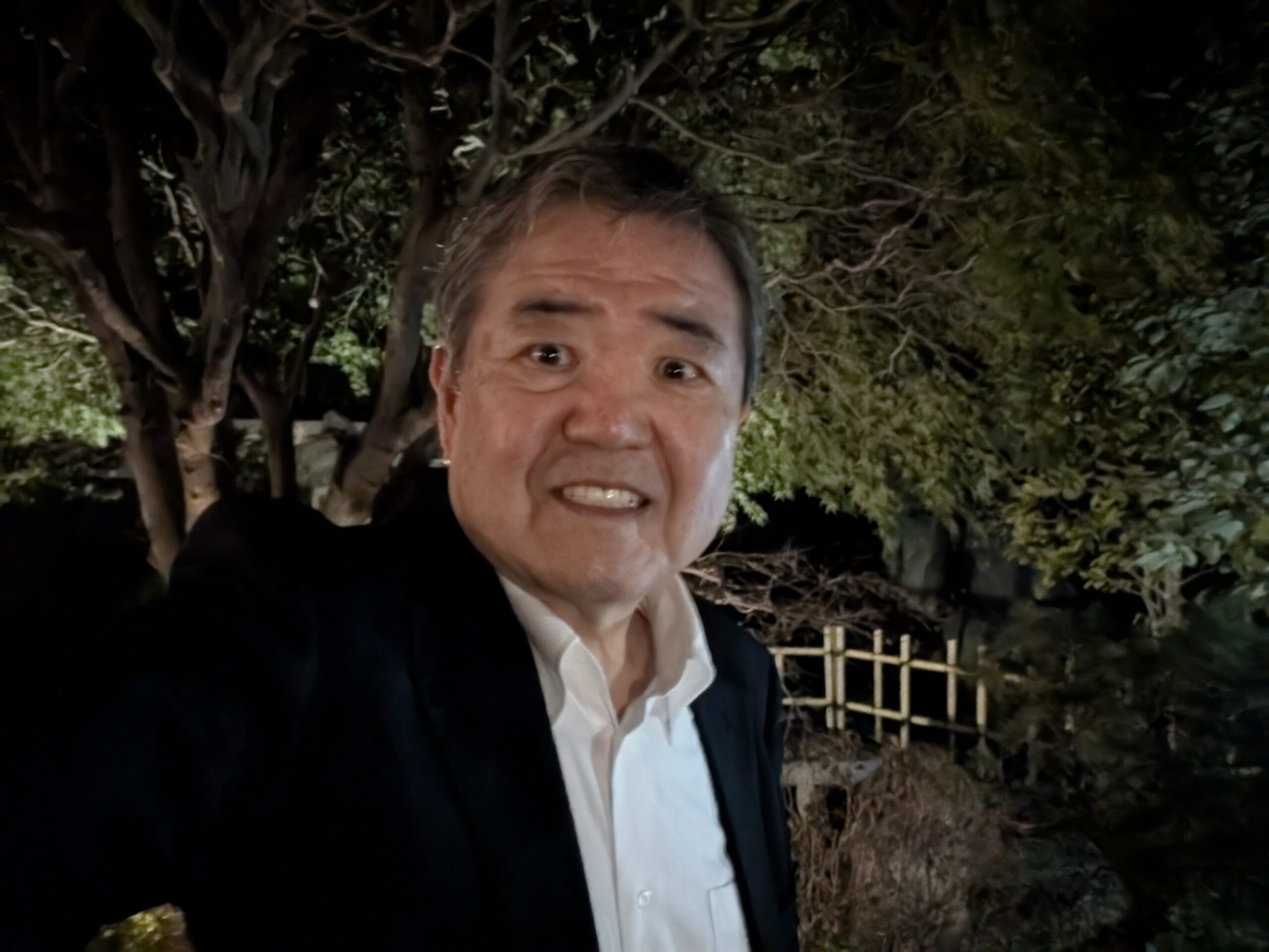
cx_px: 634
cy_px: 476
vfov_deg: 53.1
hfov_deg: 67.3
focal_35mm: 26
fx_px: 953
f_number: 2.2
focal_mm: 3.06
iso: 4121
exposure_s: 1/16.7
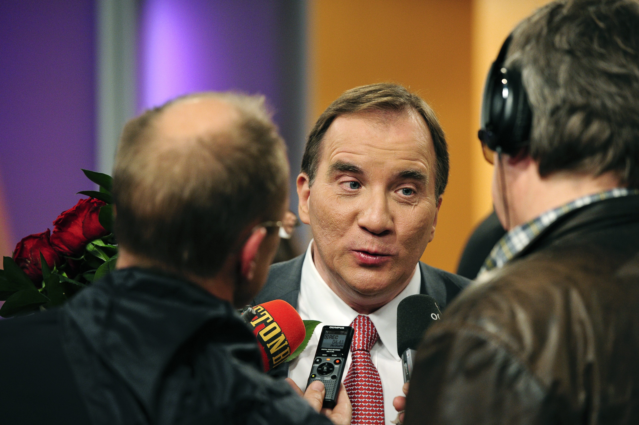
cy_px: 212
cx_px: 320
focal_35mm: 170
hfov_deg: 12.1
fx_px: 3016
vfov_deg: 8.1
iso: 3200
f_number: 4
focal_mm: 170
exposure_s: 1/400
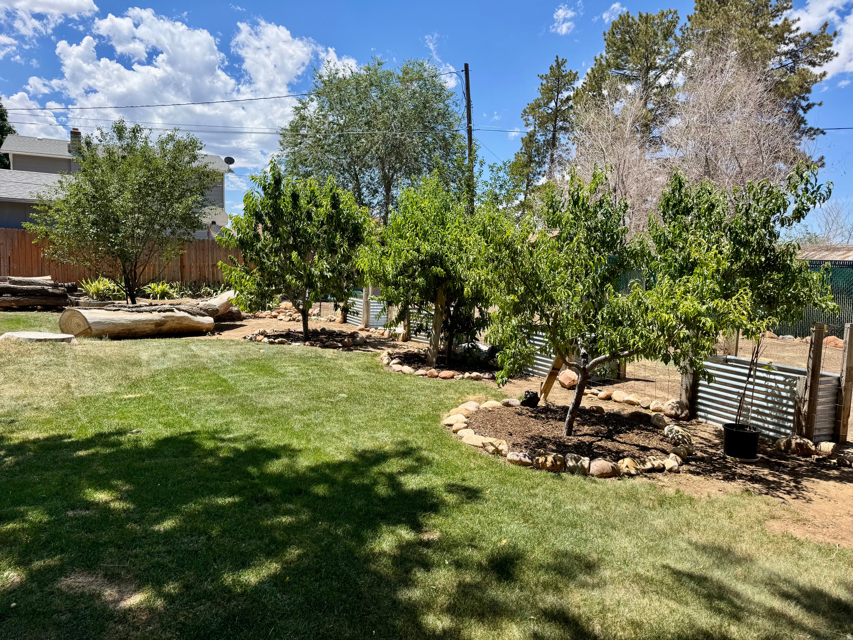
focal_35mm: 24
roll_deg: -0.9
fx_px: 591
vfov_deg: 56.8
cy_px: 320
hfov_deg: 71.6
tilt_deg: -4.6
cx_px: 426
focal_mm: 6.76
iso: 80
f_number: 1.78
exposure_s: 1/2710
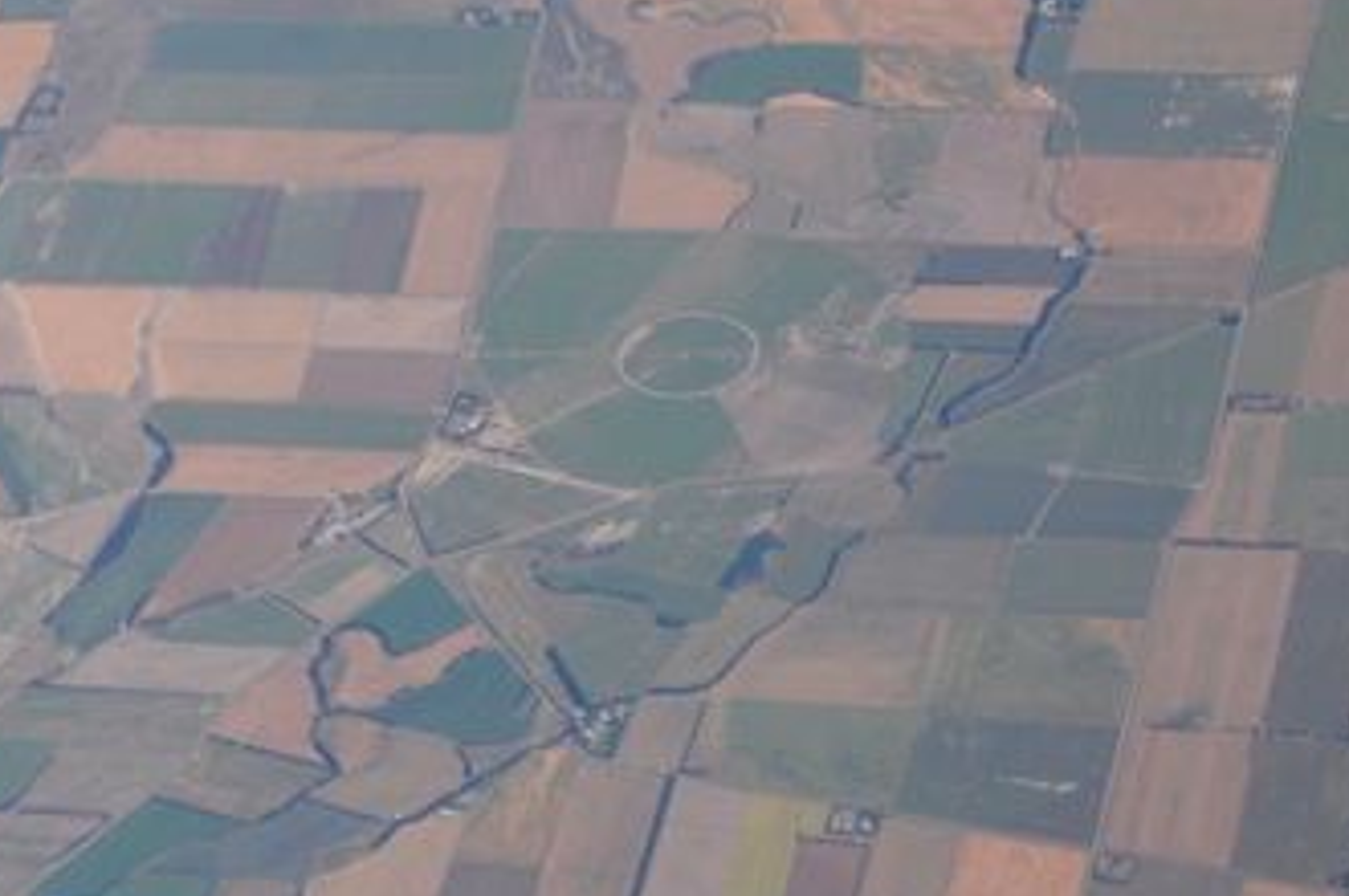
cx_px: 330
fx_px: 7599
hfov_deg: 10.1
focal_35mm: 203
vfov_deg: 6.8
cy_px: 572
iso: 400
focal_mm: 70
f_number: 7.1
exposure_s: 1/800
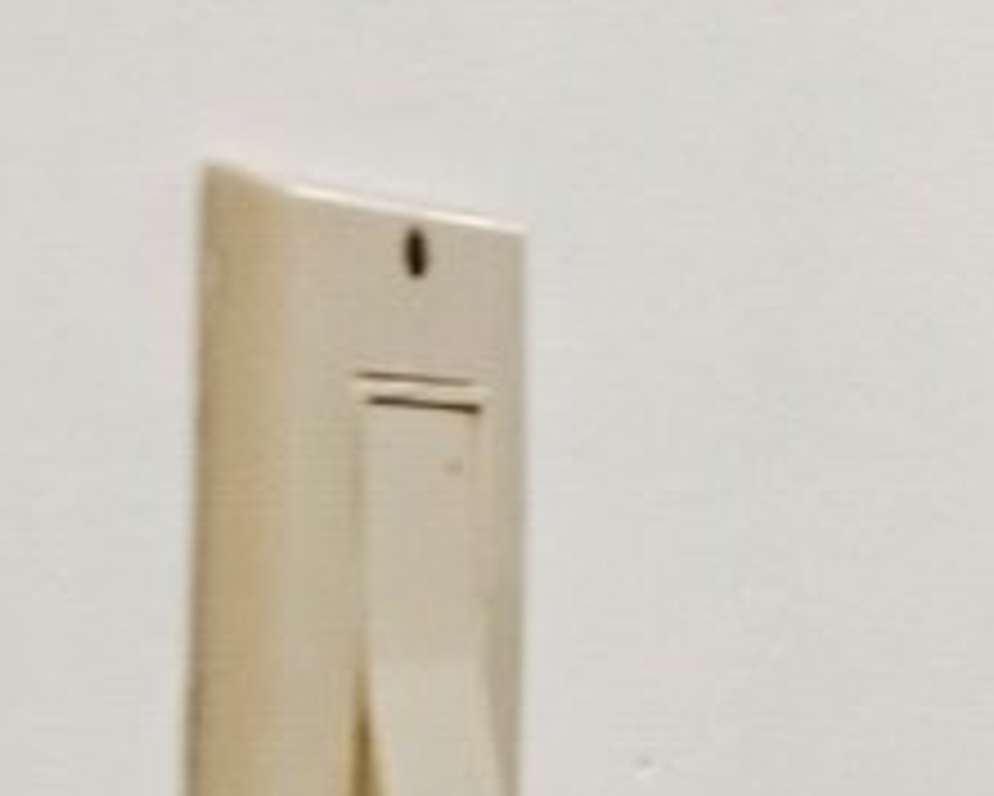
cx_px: 4169
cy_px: 358
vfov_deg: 10.8
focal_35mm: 143
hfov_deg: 7.7
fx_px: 4219
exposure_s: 1/20
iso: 400
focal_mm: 16.5
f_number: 8
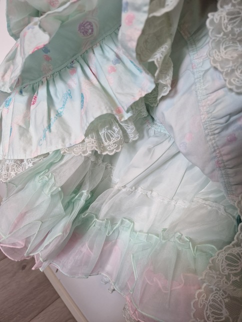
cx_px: 121
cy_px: 161
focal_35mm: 23
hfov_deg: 58.9
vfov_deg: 73.9
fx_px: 214
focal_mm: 5.4
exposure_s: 1/100
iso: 50
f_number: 1.8
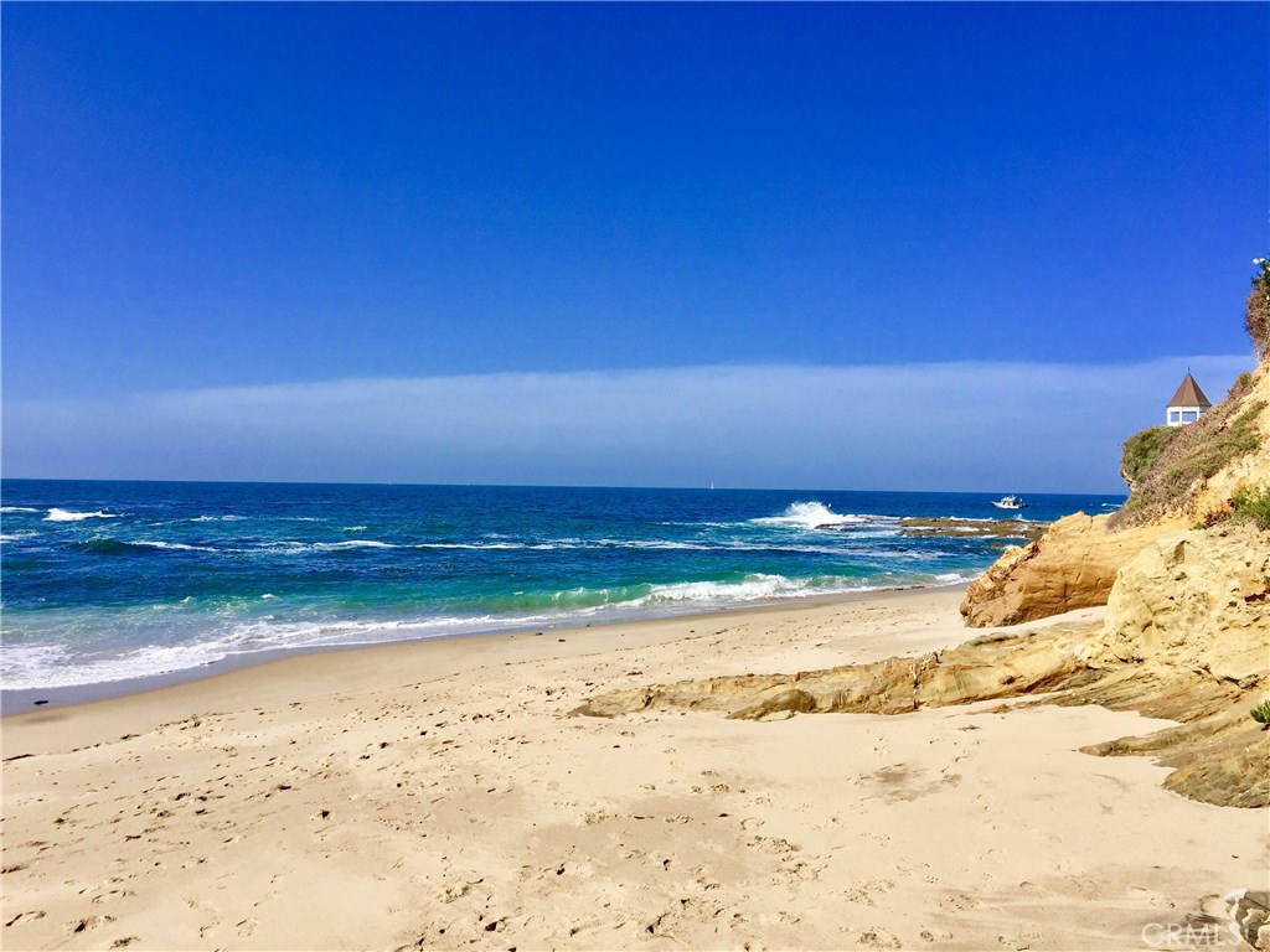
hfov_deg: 61.7
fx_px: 1064
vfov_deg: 48.2
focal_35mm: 29
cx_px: 635
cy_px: 476
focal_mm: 4.15
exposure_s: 1/2825
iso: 32
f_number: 2.2
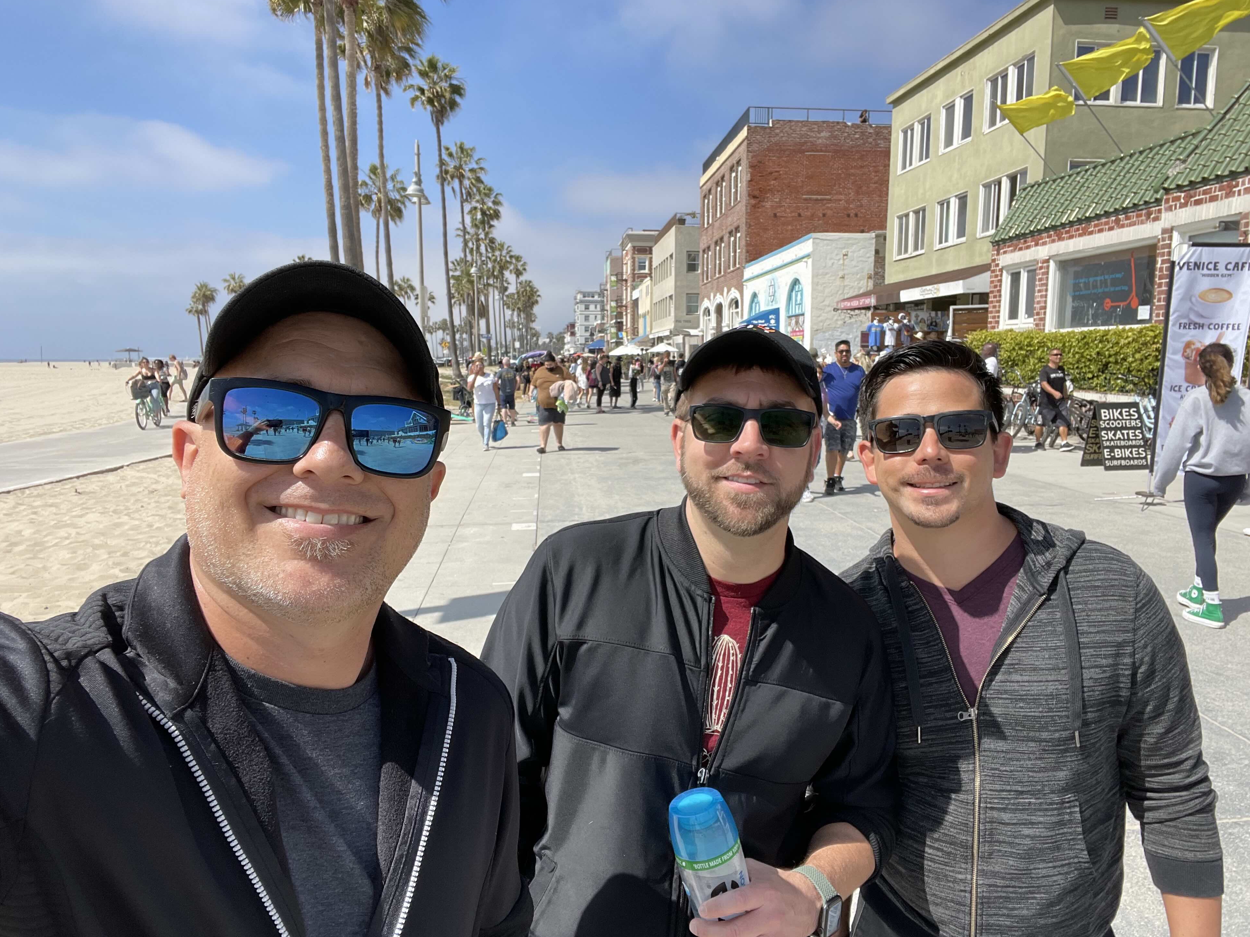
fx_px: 867
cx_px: 645
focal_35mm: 24
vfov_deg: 56.8
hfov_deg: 71.6
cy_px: 458
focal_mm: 2.71
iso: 25
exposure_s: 1/885
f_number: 2.2
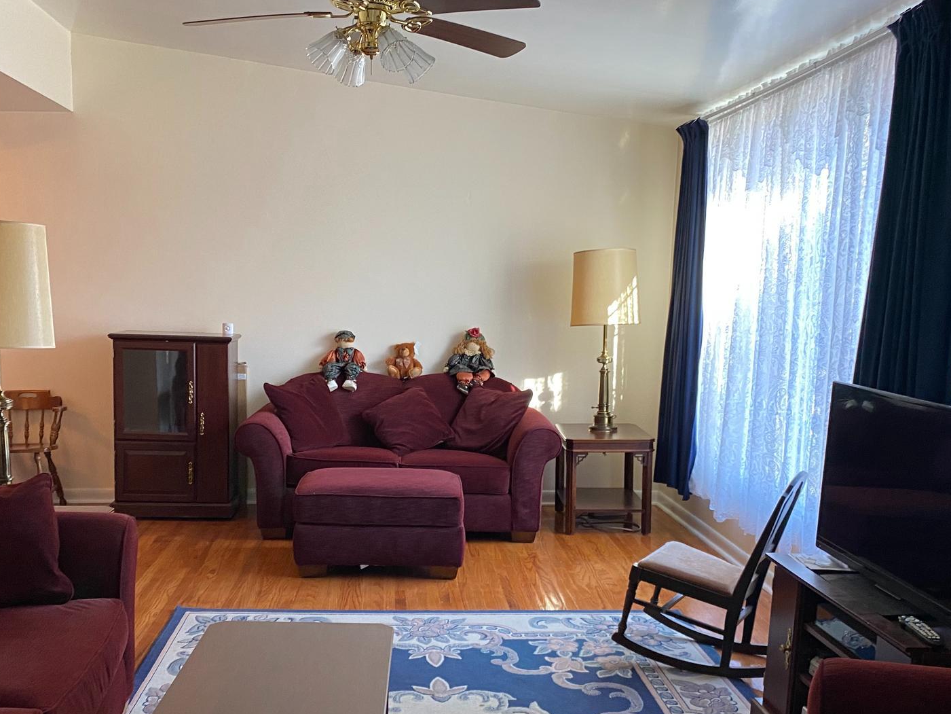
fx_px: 1044
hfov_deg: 48.9
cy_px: 435
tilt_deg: -8.5
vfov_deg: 37.6
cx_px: 424
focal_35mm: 38
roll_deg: -1.4
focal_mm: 4.25
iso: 100
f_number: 1.8
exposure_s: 1/60
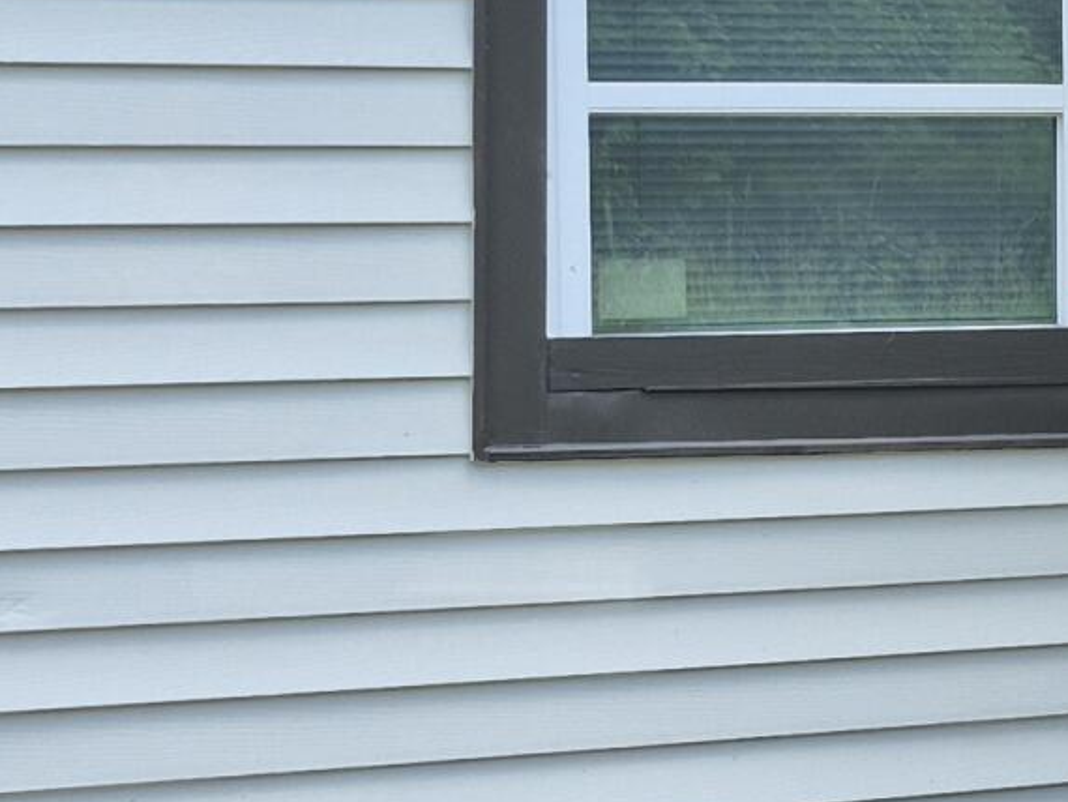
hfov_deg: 14.4
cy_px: 320
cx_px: 1894
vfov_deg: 12.3
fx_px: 3735
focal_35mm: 121
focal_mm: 5.4
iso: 32
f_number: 1.8
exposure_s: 1/180
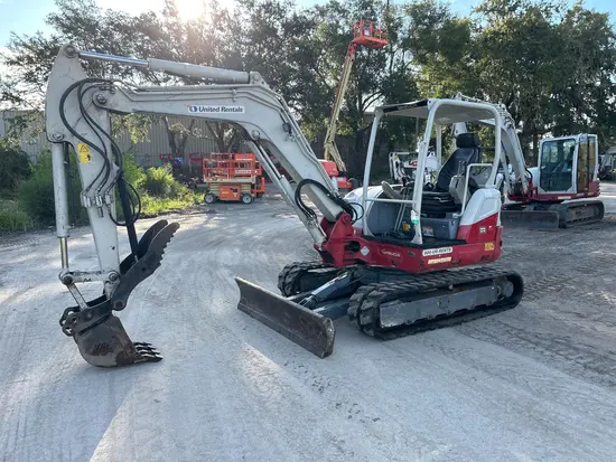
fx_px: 463
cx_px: 308
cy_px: 231
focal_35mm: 26
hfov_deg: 67.3
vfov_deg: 53.1
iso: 50
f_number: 1.5
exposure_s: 1/880
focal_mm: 5.7
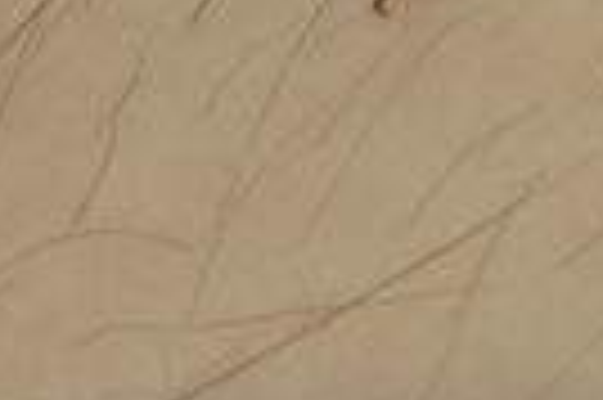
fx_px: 6993
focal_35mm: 418
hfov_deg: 4.9
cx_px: 889
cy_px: -769
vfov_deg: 3.2
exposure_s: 1/640
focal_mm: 10.5
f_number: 5.6
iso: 80
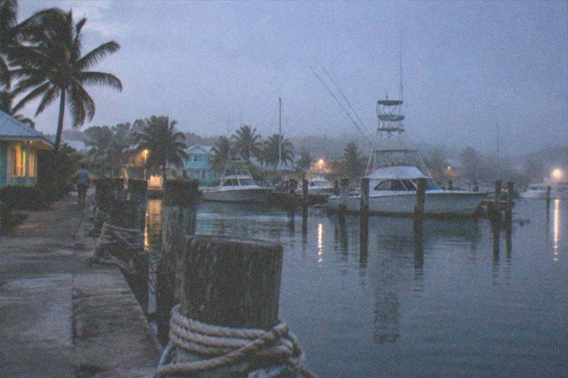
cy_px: 189
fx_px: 773
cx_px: 284
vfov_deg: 27.5
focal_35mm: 49
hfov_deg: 40.4
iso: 4000
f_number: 3.5
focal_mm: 49
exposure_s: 1/80
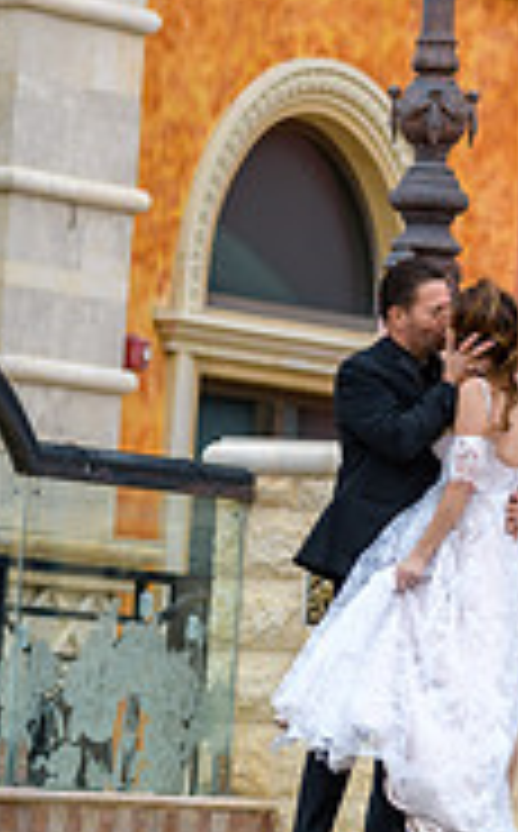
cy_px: 112
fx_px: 6757
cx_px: 613
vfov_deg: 7.0
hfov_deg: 4.4
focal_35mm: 298
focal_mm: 120
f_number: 2.8
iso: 400
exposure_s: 1/2000
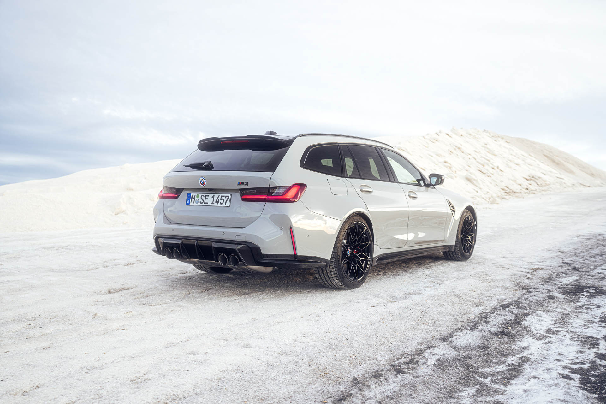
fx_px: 589
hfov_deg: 54.4
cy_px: 202
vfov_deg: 37.9
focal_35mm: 35
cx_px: 303
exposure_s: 1/160
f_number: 3.5
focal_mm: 35
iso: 320
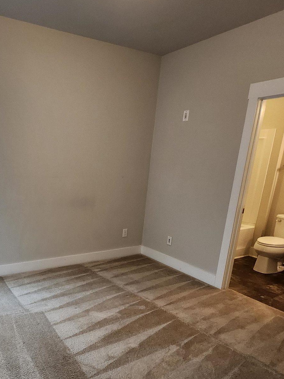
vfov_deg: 68.4
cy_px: 234
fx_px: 273
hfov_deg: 52.3
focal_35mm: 25
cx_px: 68
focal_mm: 1.74
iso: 400
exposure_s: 1/60
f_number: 2.2
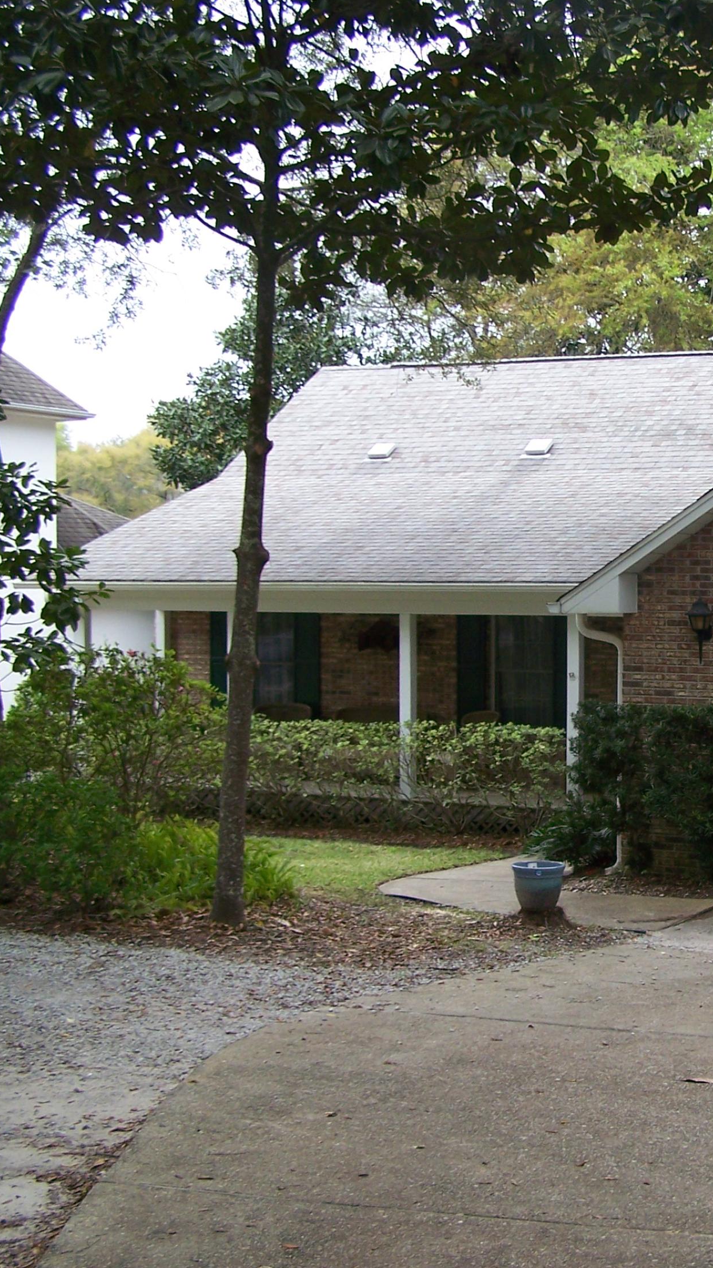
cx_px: 698
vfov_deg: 37.2
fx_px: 1882
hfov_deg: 20.8
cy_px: 632
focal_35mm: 56
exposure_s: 1/320
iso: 80
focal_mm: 6.3
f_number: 2.8
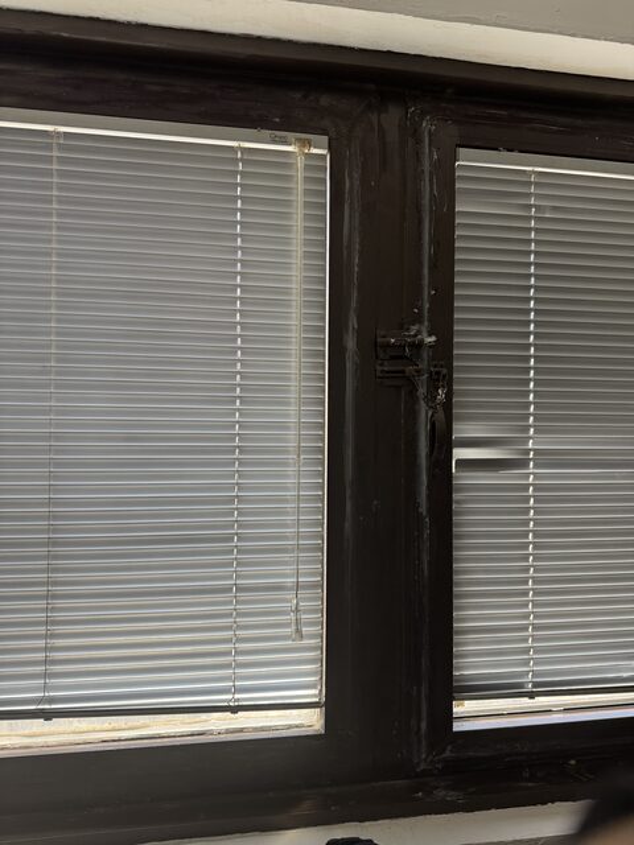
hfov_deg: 56.8
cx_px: 317
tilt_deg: +1.4
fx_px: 586
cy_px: 422
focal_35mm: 24
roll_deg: -0.4
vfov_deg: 71.6
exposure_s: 1/121
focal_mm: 6.76
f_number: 1.78
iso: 200
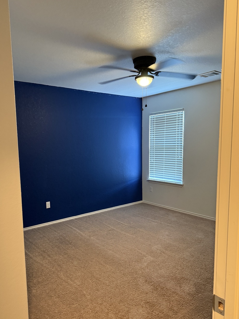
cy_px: 172
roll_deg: +0.6
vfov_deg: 67.2
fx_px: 239
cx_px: 111
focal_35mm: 26
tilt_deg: -6.5
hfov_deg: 53.0
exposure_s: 1/60
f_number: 1.78
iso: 640
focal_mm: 6.76
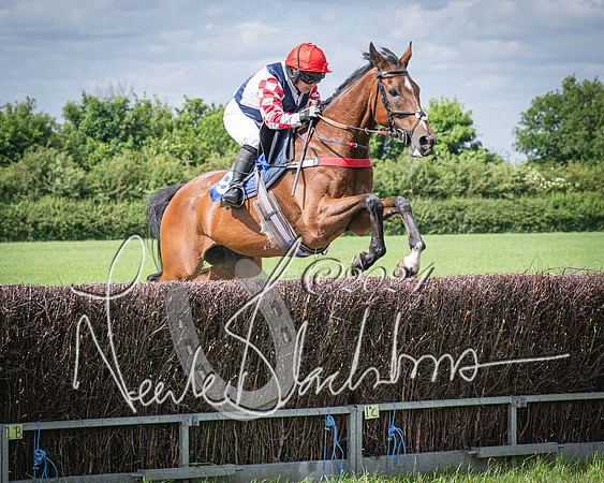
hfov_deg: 11.8
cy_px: 234
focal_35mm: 164
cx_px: 135
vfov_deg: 9.4
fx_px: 2923
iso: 400
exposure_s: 1/3200
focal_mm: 70
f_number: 4
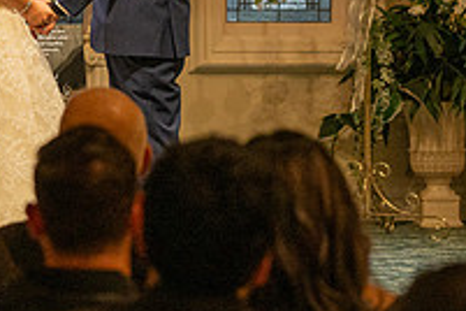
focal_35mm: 347
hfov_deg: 5.9
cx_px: 46
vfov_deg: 3.9
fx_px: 4491
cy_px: -103
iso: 1250
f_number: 4
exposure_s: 1/200
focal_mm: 120
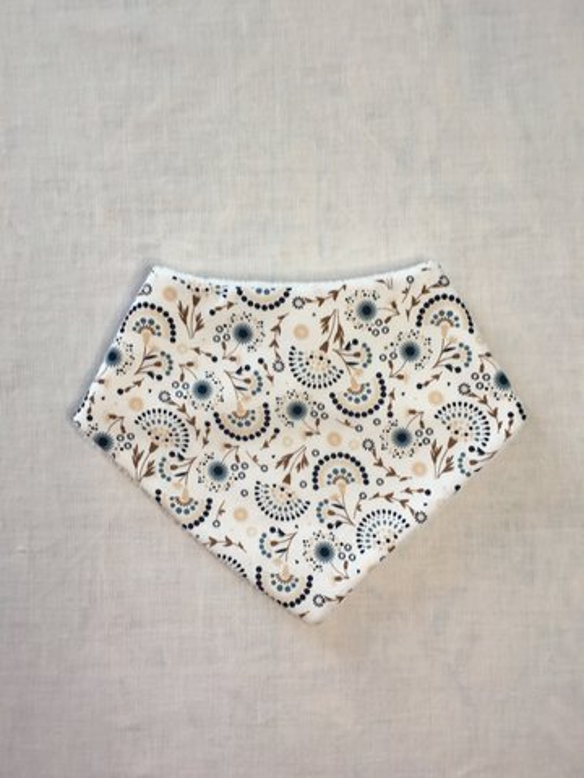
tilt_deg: -86.7
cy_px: 389
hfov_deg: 48.2
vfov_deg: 61.7
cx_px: 292
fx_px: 652
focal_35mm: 29
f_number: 2.2
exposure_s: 1/50
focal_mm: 4.15
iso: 32
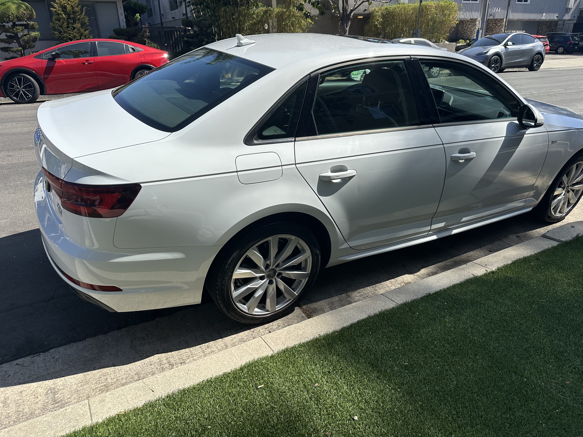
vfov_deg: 56.8
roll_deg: +0.6
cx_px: 292
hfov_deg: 71.6
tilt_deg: -22.2
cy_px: 218
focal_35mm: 24
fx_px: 404
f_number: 1.78
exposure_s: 1/3861
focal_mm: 6.86
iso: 80
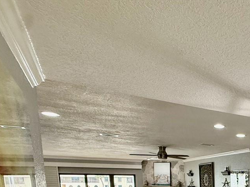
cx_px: 264
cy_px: 209
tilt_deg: -6.4
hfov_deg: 43.1
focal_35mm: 35
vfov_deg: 34.7
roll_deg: +0.3
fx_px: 253
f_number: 2.2
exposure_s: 1/120
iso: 250
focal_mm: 2.22
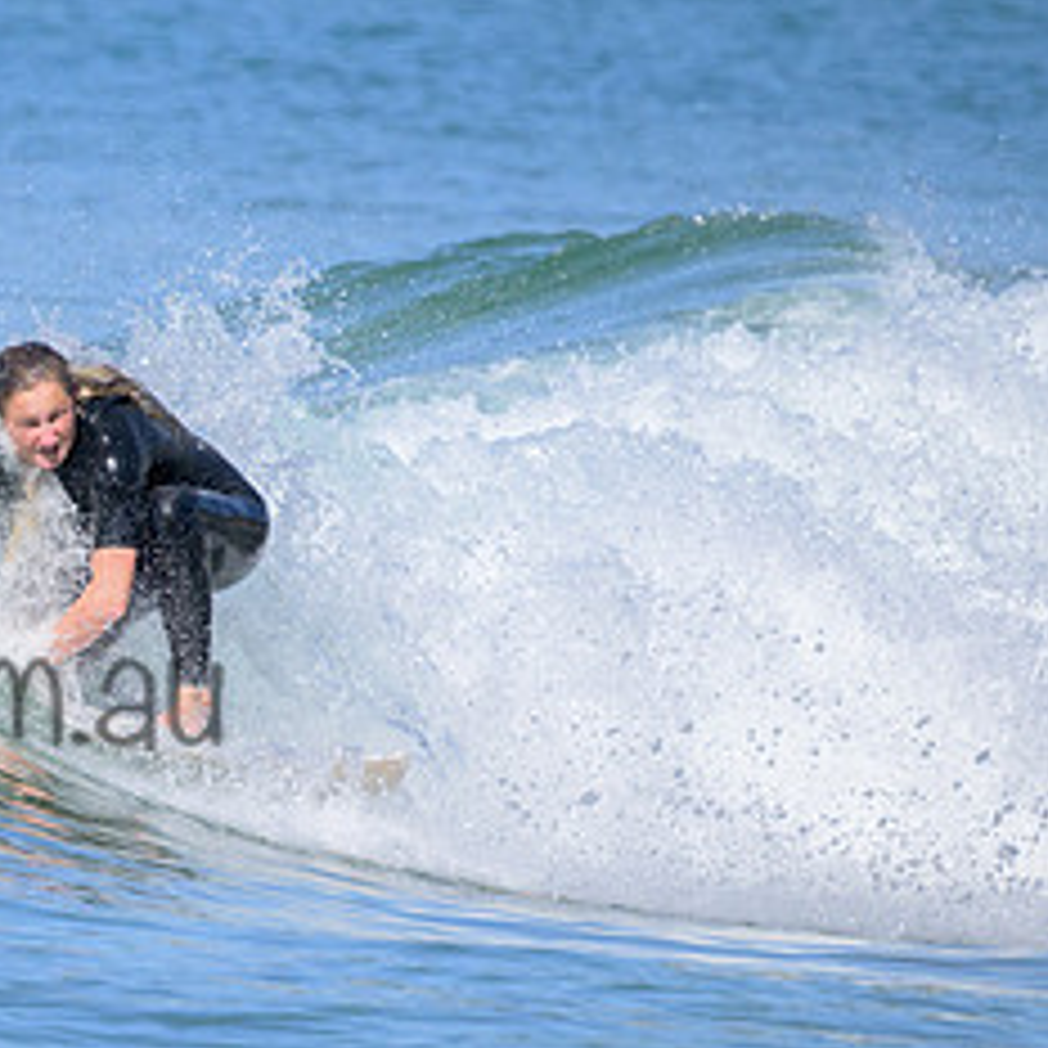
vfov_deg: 1.4
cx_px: -252
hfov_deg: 1.4
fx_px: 43569
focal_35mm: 1272
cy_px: 641
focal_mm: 600
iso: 1000
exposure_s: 1/2000
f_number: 11
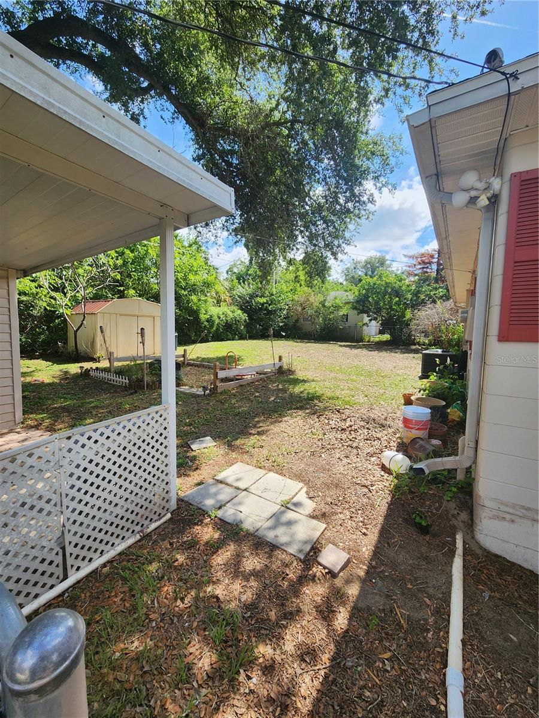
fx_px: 270
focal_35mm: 13
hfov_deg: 89.9
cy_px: 359
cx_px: 270
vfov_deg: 106.2
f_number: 2.2
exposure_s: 1/1019
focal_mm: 2.2
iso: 50
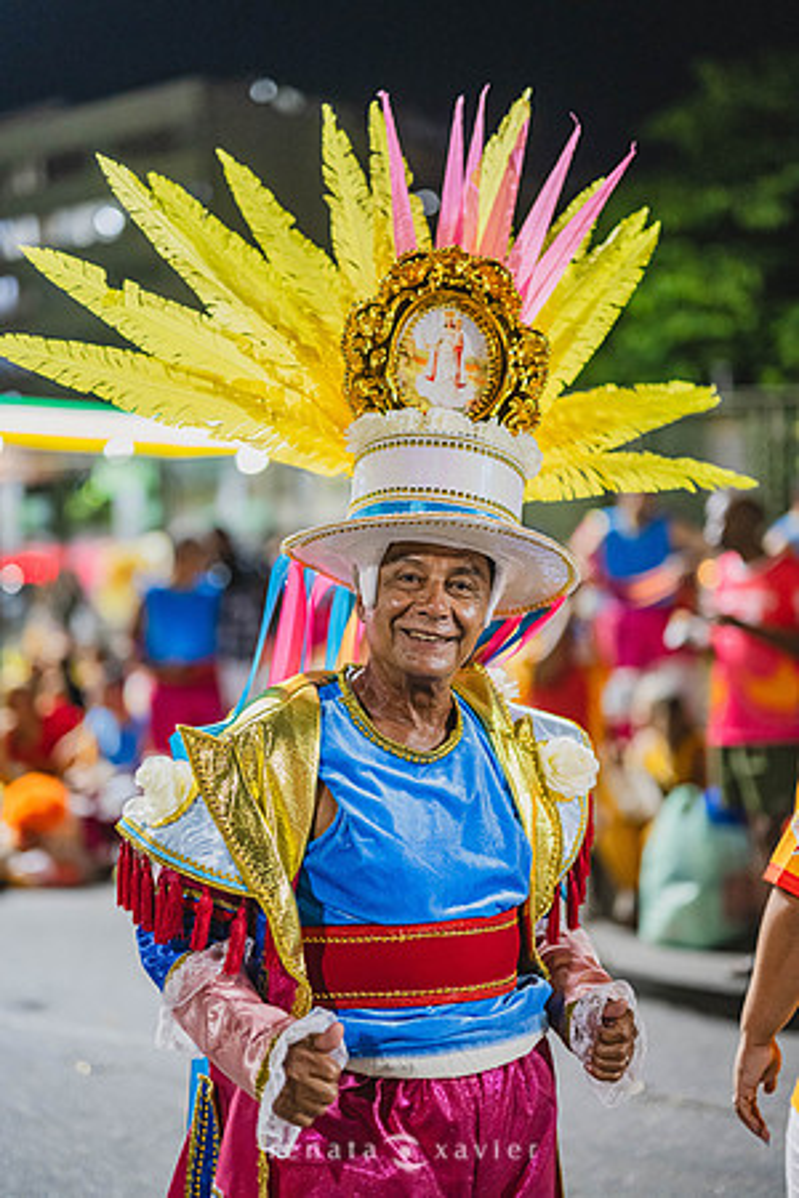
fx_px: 1664
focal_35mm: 50
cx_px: 400
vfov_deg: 39.6
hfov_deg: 27.0
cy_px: 599
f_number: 1.2
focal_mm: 50
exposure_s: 1/250
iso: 2000
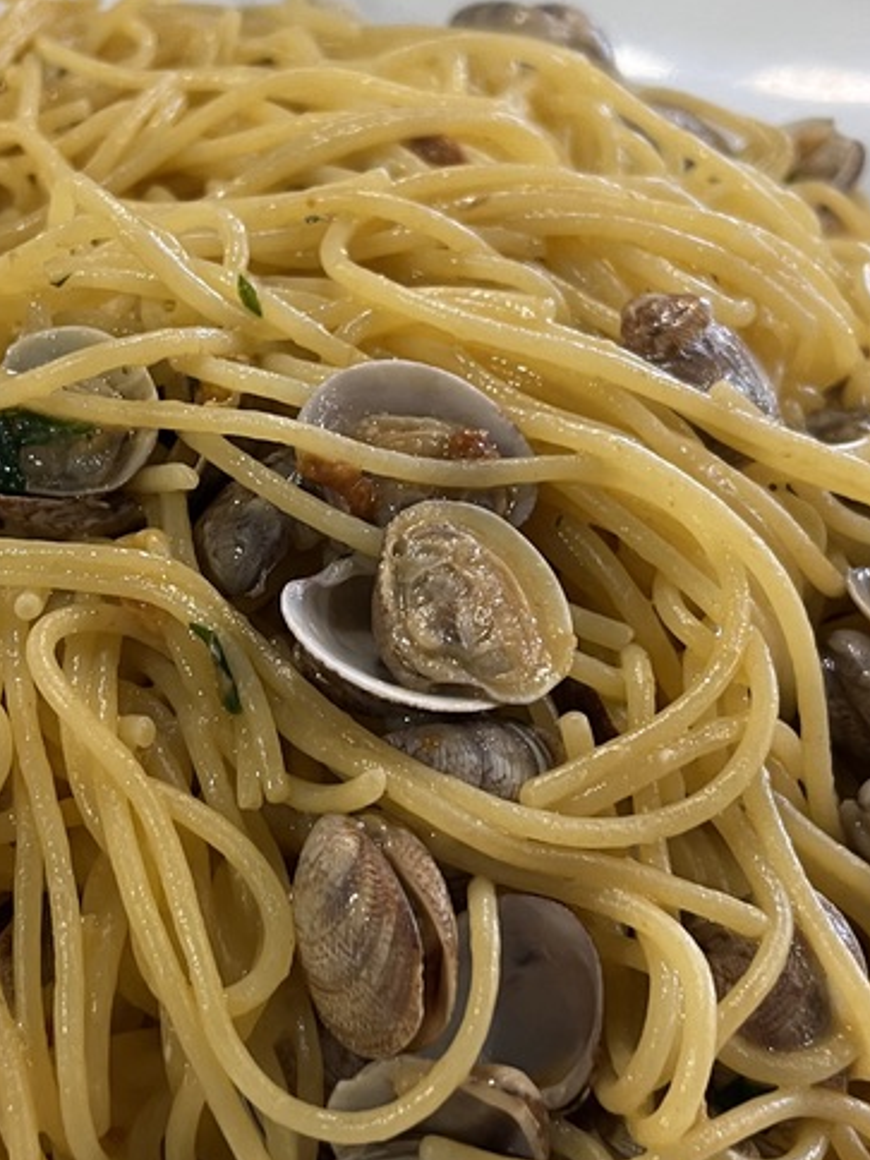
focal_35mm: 55
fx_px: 1843
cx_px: 333
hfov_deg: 26.5
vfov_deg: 34.9
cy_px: 606
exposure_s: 1/50
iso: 125
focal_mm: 5.1
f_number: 1.6
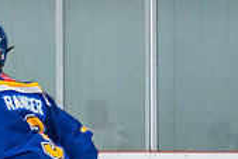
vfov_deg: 2.3
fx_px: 3950
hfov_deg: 3.4
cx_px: -244
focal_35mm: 597
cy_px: 278
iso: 2000
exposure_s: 1/640
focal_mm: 88
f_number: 2.8
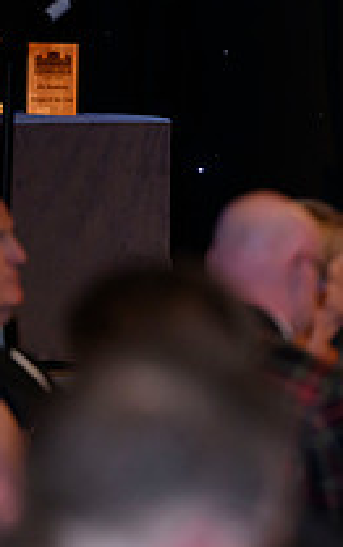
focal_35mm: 453
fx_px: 6761
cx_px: 751
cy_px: 179
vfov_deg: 4.6
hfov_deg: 2.9
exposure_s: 1/250
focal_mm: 160
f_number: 3.2
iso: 2500
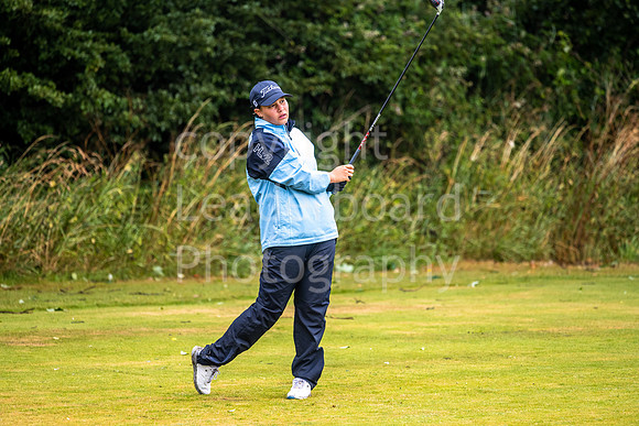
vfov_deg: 4.6
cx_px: 320
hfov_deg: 6.9
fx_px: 5326
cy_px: 213
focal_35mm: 300
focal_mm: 300
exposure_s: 1/800
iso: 320
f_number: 4.5
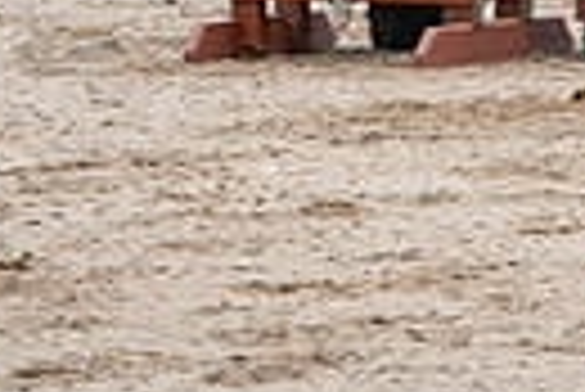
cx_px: 1022
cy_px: -471
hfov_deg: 2.8
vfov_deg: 1.9
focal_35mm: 724
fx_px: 11778
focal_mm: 162
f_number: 5.6
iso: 100
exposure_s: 1/200
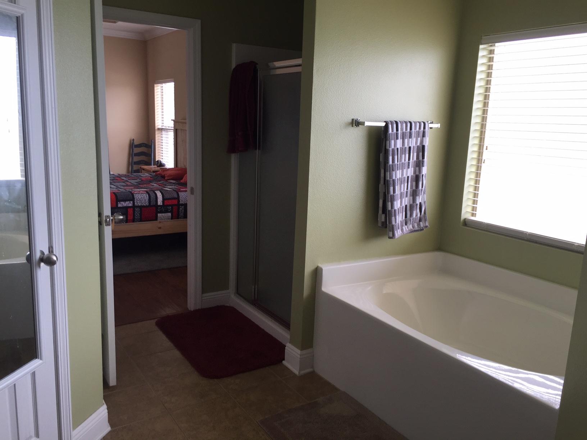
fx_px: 492
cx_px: 294
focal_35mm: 29
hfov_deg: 61.7
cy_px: 220
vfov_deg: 48.2
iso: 32
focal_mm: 4.15
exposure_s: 1/40
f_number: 2.2
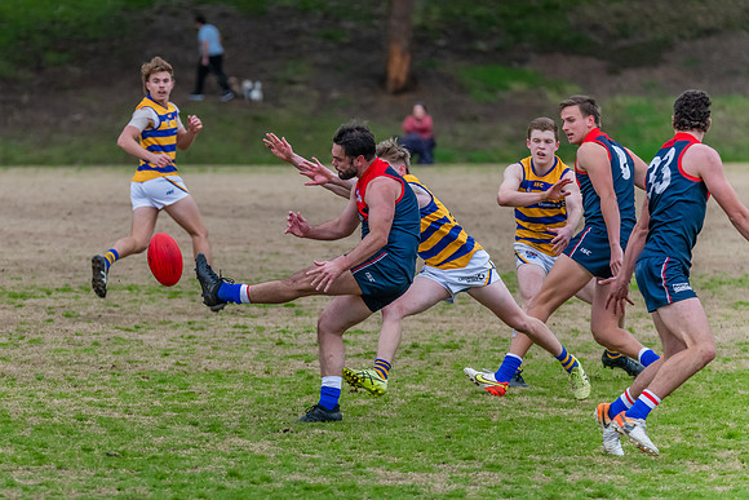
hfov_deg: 5.5
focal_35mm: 378
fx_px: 7861
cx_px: 277
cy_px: 244
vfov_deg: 3.6
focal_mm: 300
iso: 2000
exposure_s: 1/1600
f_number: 5.6
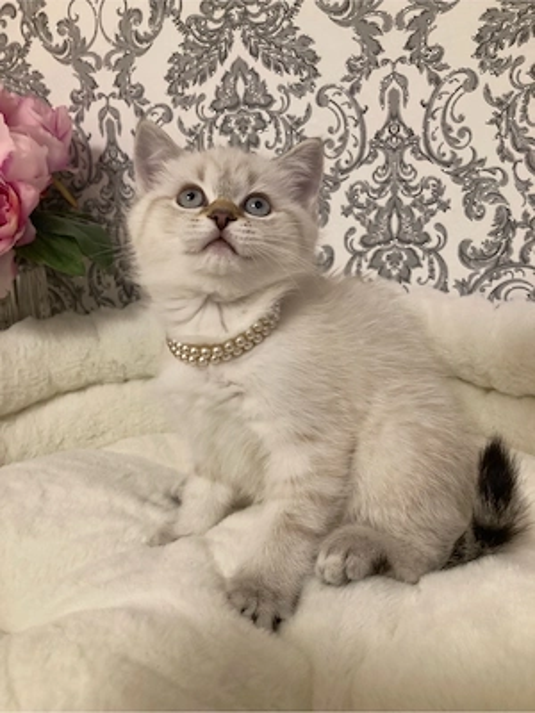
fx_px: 577
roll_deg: +2.8
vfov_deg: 63.4
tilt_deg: -12.4
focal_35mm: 28
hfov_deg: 49.7
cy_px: 356
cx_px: 268
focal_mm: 3.99
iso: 125
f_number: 1.8
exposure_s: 1/50
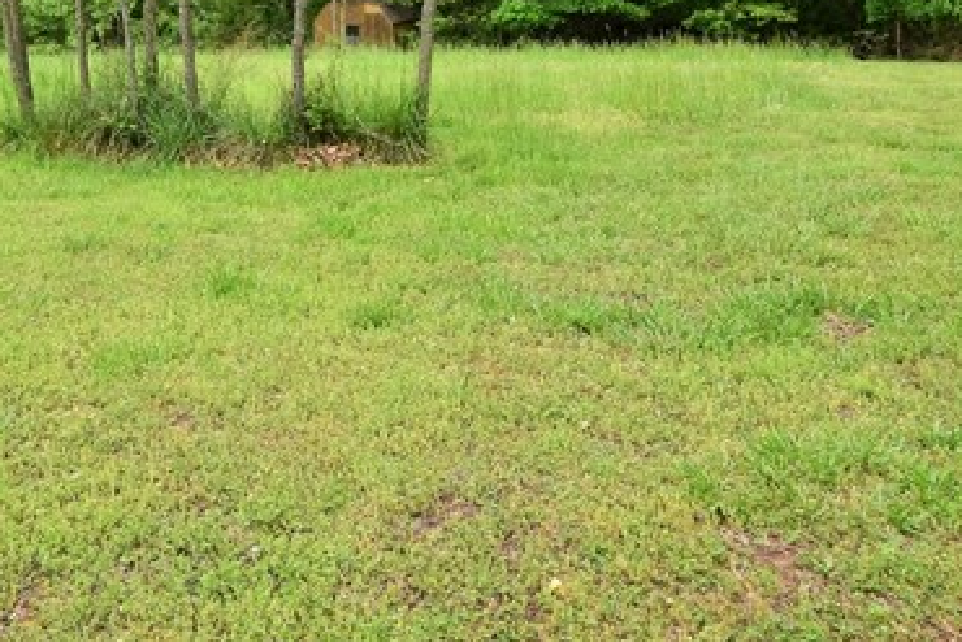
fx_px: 1176
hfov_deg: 43.6
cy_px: -96
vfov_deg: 27.4
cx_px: 286
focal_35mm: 44
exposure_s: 1/320
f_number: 10
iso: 400
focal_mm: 10
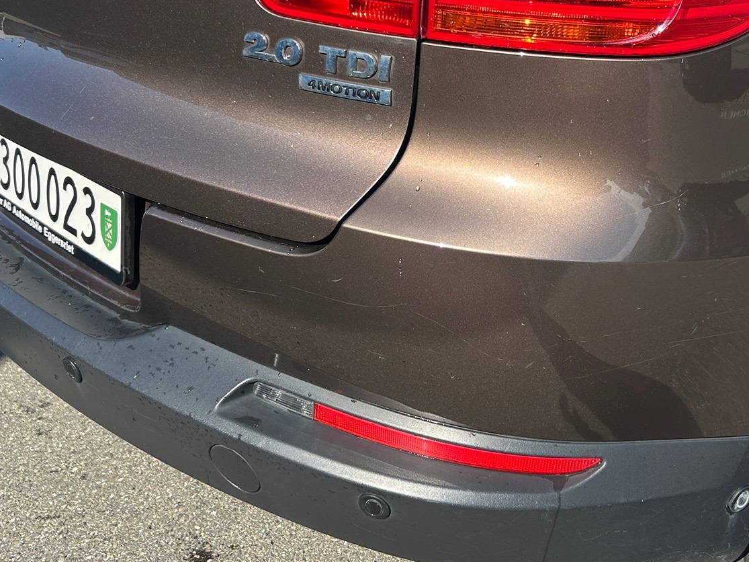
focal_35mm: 47
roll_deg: +3.3
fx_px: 1017
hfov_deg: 40.3
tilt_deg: -16.9
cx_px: 435
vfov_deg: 30.5
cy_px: 163
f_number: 1.5
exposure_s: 1/1621
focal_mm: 5.7
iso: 50
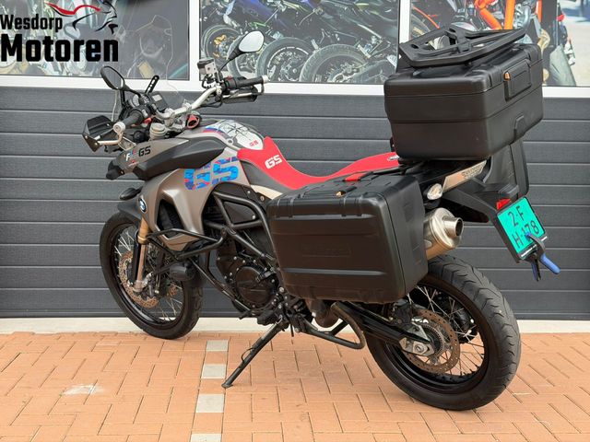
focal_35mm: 48
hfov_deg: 39.7
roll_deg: -0.5
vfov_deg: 30.3
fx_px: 818
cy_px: 221
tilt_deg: -5.2
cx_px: 295
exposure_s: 1/439
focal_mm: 6.76
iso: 80
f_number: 1.78
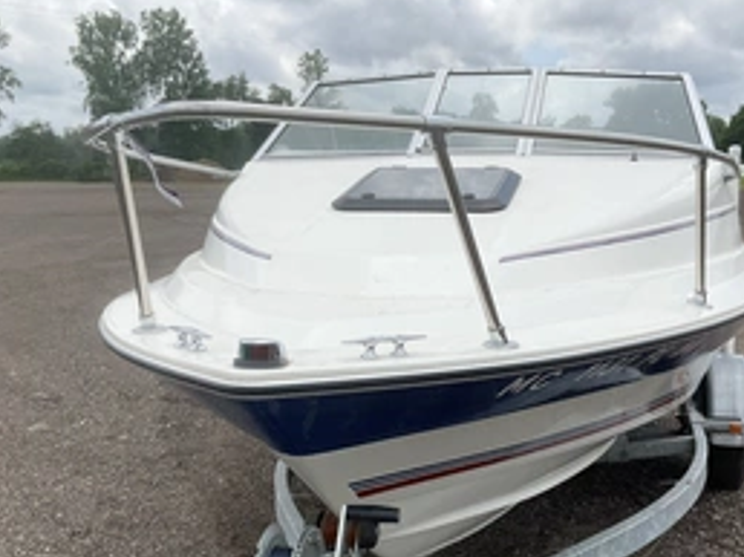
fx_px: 966
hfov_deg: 41.9
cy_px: 392
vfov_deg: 31.7
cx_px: 453
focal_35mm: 45
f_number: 1.8
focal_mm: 3
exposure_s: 1/2227
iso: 25
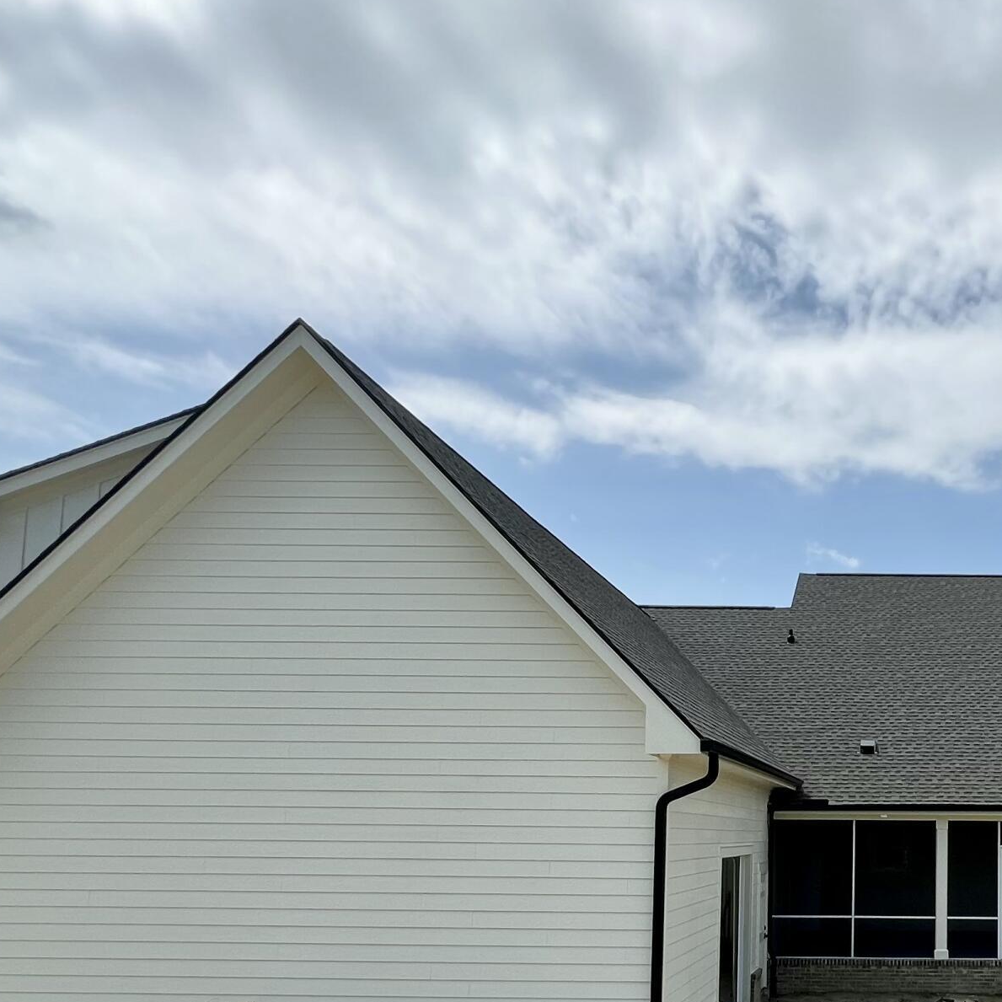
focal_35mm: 29
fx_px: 950
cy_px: 749
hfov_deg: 49.5
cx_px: 902
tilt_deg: +5.4
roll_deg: -0.4
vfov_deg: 53.2
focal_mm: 1.57
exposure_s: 1/1754
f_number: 1.8
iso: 32
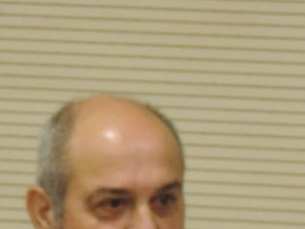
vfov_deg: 2.0
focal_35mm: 740
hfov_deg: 2.7
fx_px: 6528
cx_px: 85
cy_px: 318
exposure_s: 1/25
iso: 800
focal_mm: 40.1
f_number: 4.6
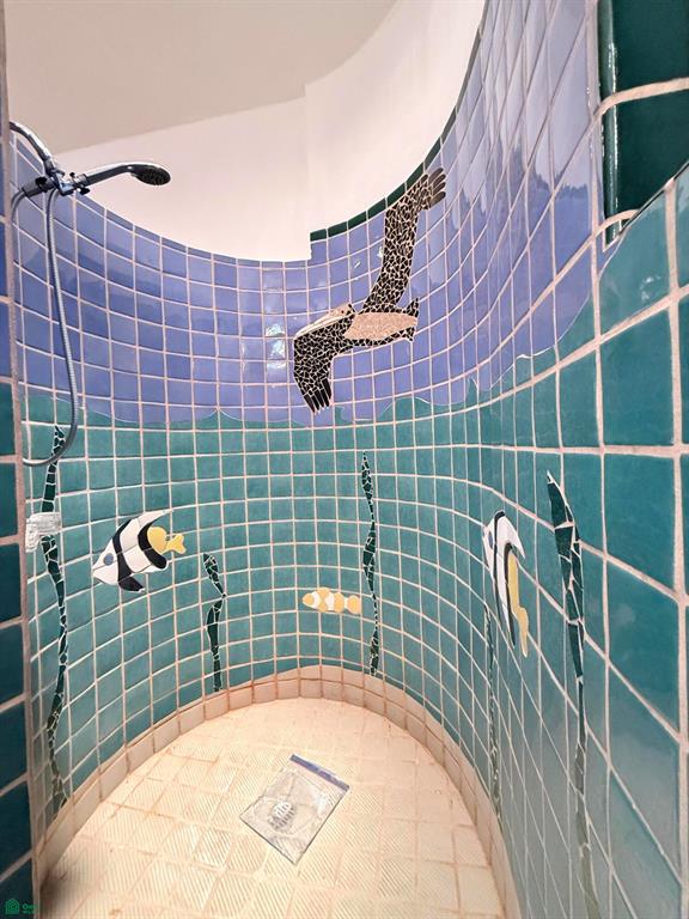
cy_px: 460
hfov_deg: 85.7
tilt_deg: -0.6
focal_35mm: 14
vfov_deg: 102.1
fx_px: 372
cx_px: 344
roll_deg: +1.6
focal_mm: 2.22
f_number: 2.2
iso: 800
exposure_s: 1/60
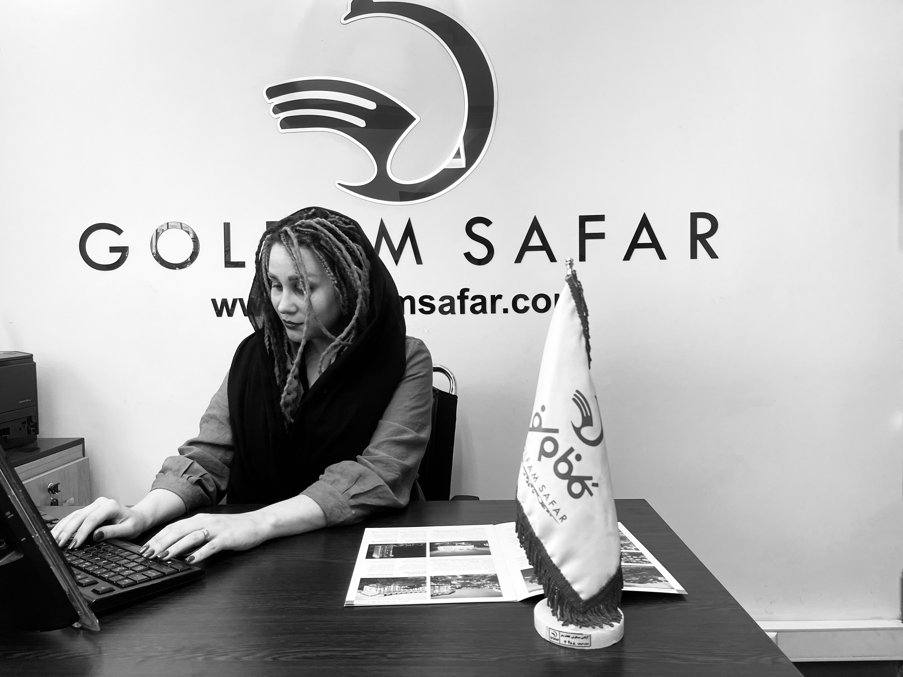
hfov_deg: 67.3
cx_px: 452
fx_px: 678
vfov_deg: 53.1
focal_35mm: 26
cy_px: 338
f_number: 1.6
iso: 125
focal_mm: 5.1
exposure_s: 1/100
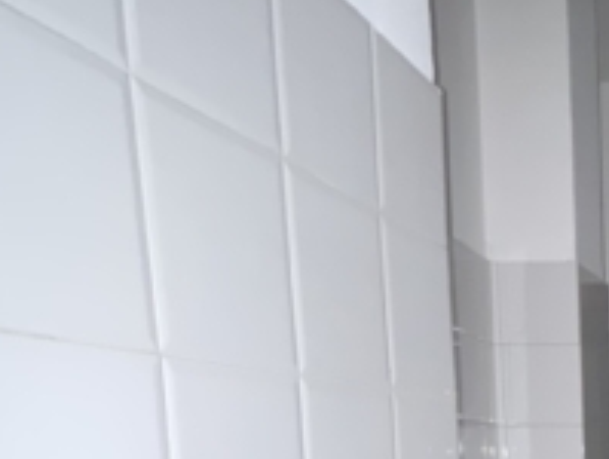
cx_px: 780
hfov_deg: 33.9
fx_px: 723
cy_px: 609
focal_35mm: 41
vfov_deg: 28.4
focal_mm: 2.22
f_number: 2.2
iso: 1000
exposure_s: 1/16
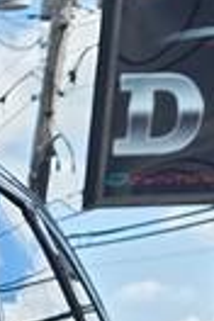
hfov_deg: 4.6
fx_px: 2069
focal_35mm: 232
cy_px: 1060
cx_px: -987
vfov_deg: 7.5
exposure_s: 1/2277
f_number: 1.7
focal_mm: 6.3
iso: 80
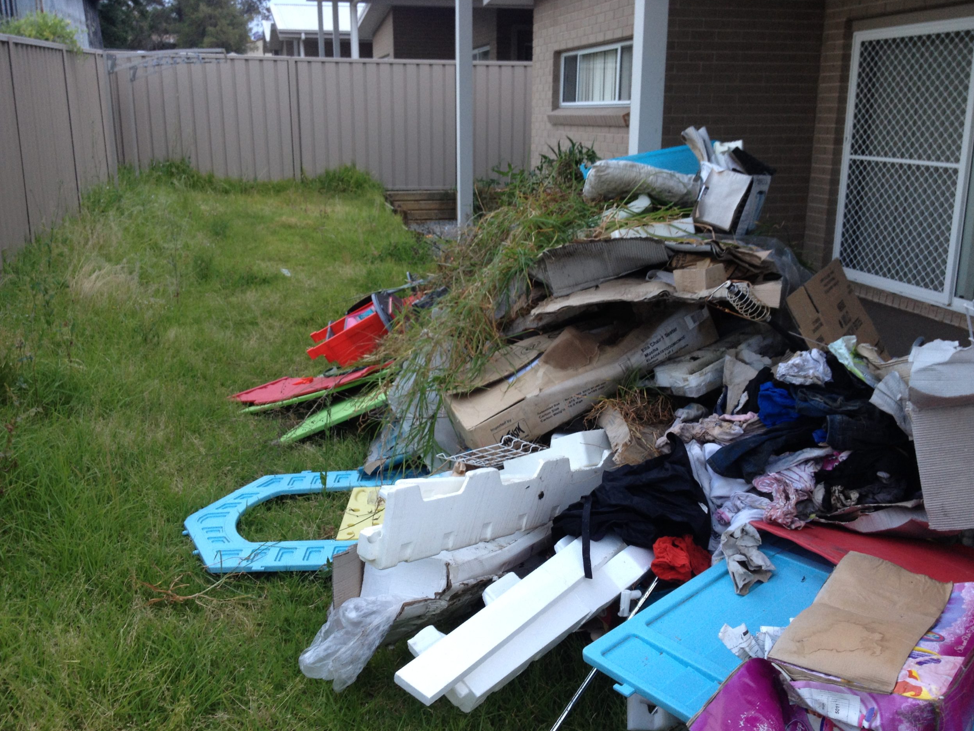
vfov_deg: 39.7
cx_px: 494
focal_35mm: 36
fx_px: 1013
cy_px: 373
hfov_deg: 51.4
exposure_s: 1/20
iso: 64
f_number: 2.4
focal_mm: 4.28
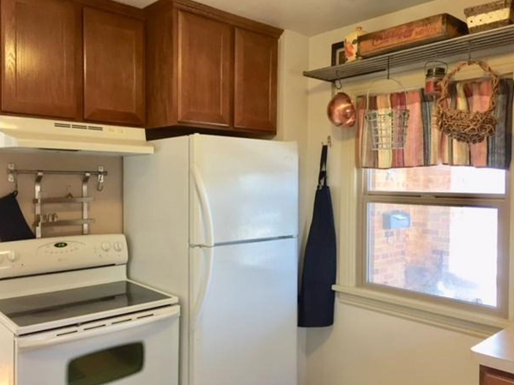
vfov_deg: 45.4
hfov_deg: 58.4
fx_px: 460
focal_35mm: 31
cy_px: 195
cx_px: 258
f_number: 2.2
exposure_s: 1/30
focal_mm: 4.15
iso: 40
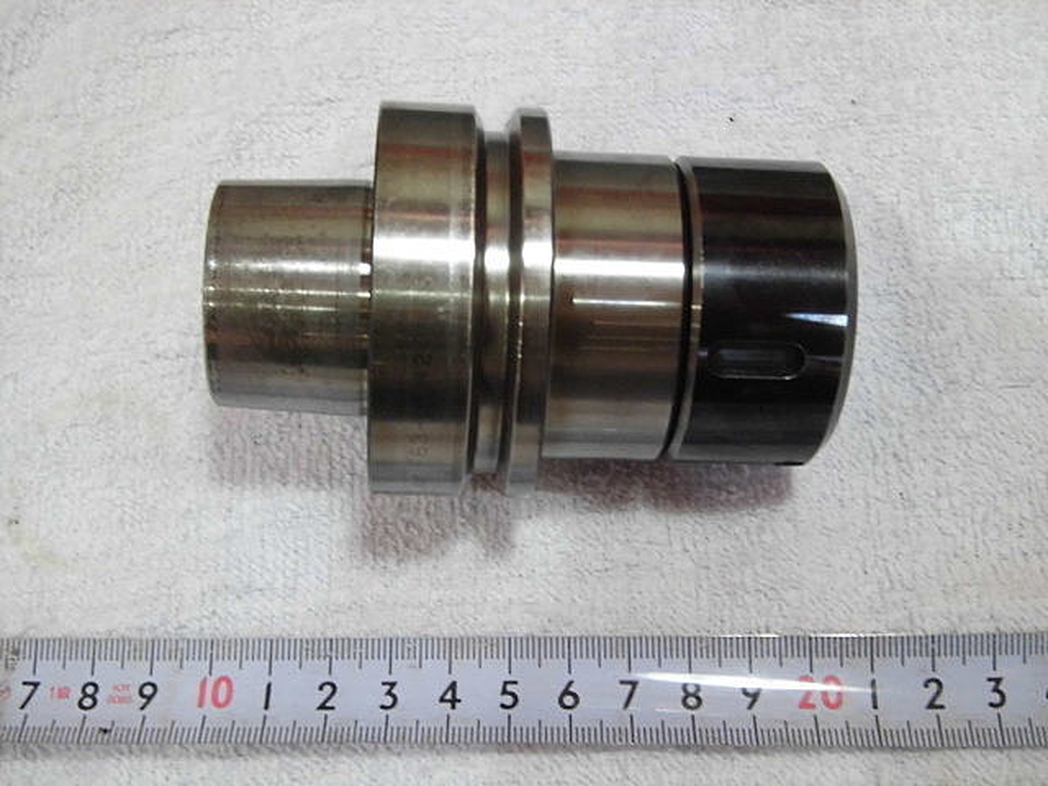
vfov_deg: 30.9
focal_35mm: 47
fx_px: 1423
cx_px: 524
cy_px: 393
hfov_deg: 40.4
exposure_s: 1/25
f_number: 3.4
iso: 400
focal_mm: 8.3
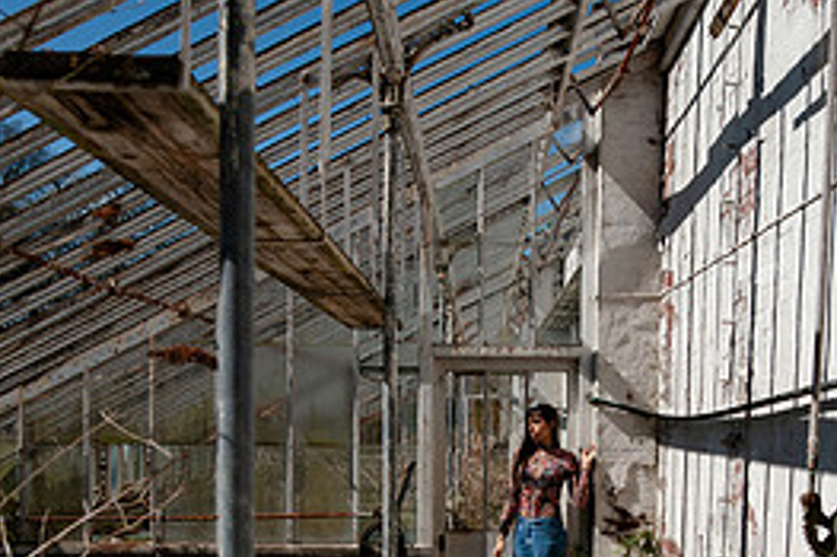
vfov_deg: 24.6
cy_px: 452
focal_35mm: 54
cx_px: 536
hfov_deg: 36.6
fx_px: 1255
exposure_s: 1/5000
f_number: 3.5
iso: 200
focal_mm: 24
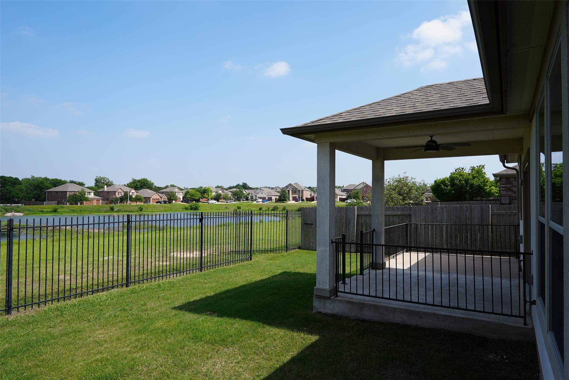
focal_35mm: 21
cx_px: 284
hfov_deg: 81.2
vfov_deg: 59.5
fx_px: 332
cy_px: 190
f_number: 9
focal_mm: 14
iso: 80
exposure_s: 1/125
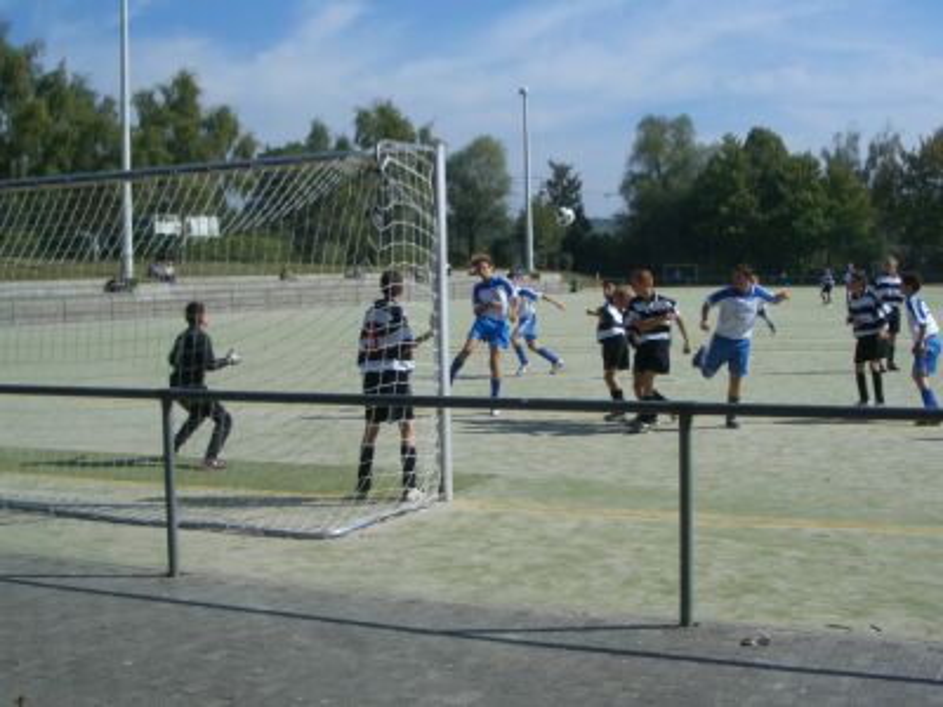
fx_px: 953
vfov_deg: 40.7
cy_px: 354
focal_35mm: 35
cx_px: 472
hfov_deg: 52.6
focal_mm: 5.8
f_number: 4.3
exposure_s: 1/800
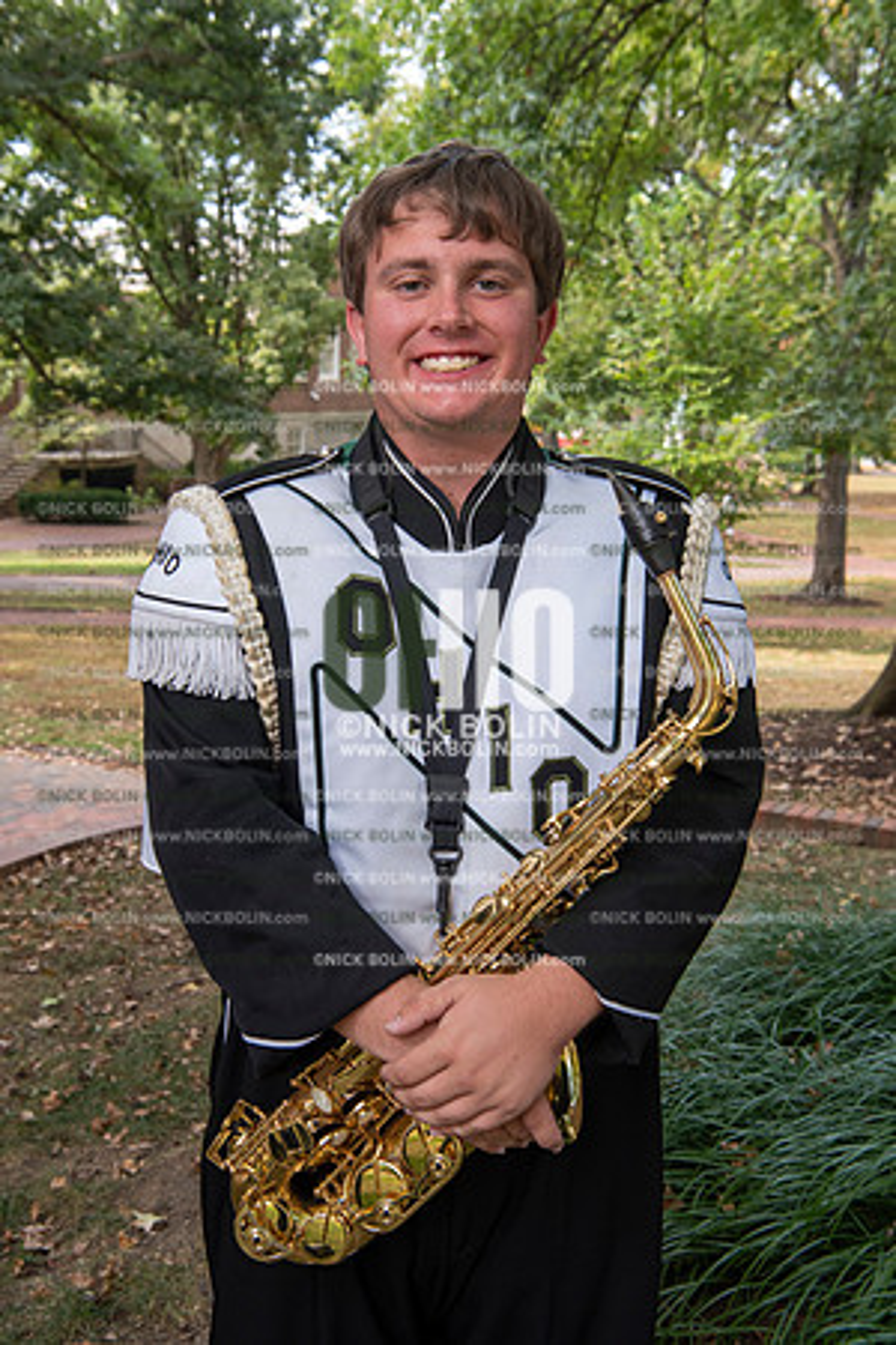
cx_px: 448
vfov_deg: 44.5
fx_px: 1643
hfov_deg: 30.5
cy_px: 672
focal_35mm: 44
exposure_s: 1/100
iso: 500
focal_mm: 44
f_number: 8
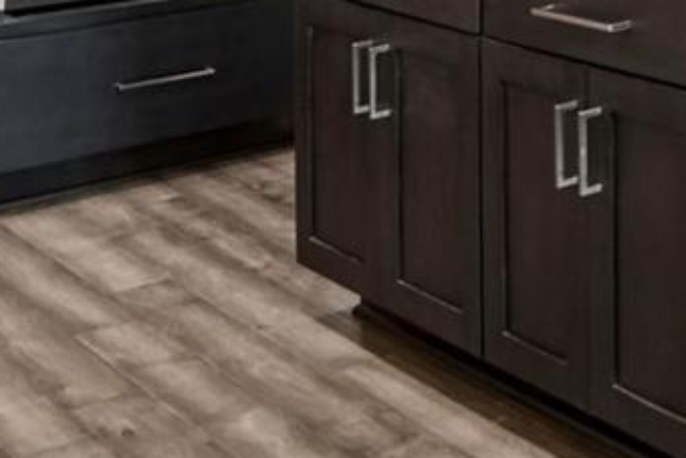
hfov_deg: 19.9
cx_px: 1168
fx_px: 1525
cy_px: -297
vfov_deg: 15.3
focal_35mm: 80
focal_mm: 17
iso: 400
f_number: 8
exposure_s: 1/5
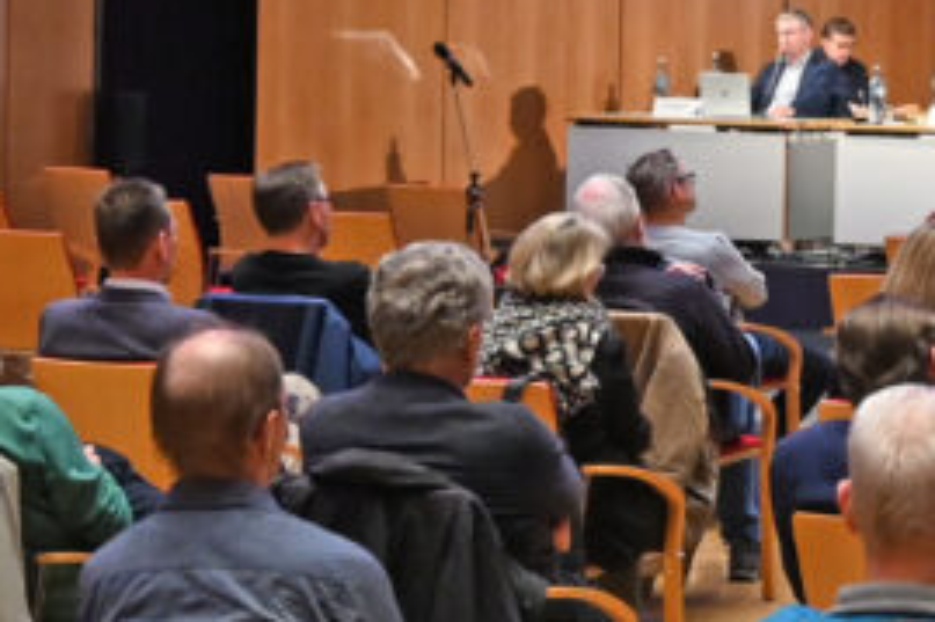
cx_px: 1157
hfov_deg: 12.0
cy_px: 97
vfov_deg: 8.2
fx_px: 4341
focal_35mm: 167
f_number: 4.2
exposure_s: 1/125
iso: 1400
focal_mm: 25
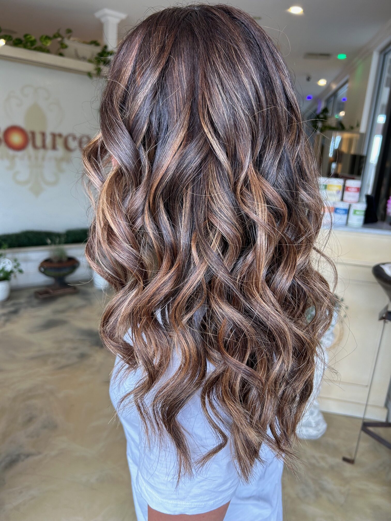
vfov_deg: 67.3
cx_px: 196
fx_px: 392
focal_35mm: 26
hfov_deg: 53.1
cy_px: 260
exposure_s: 1/100
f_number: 1.5
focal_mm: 5.7
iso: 40
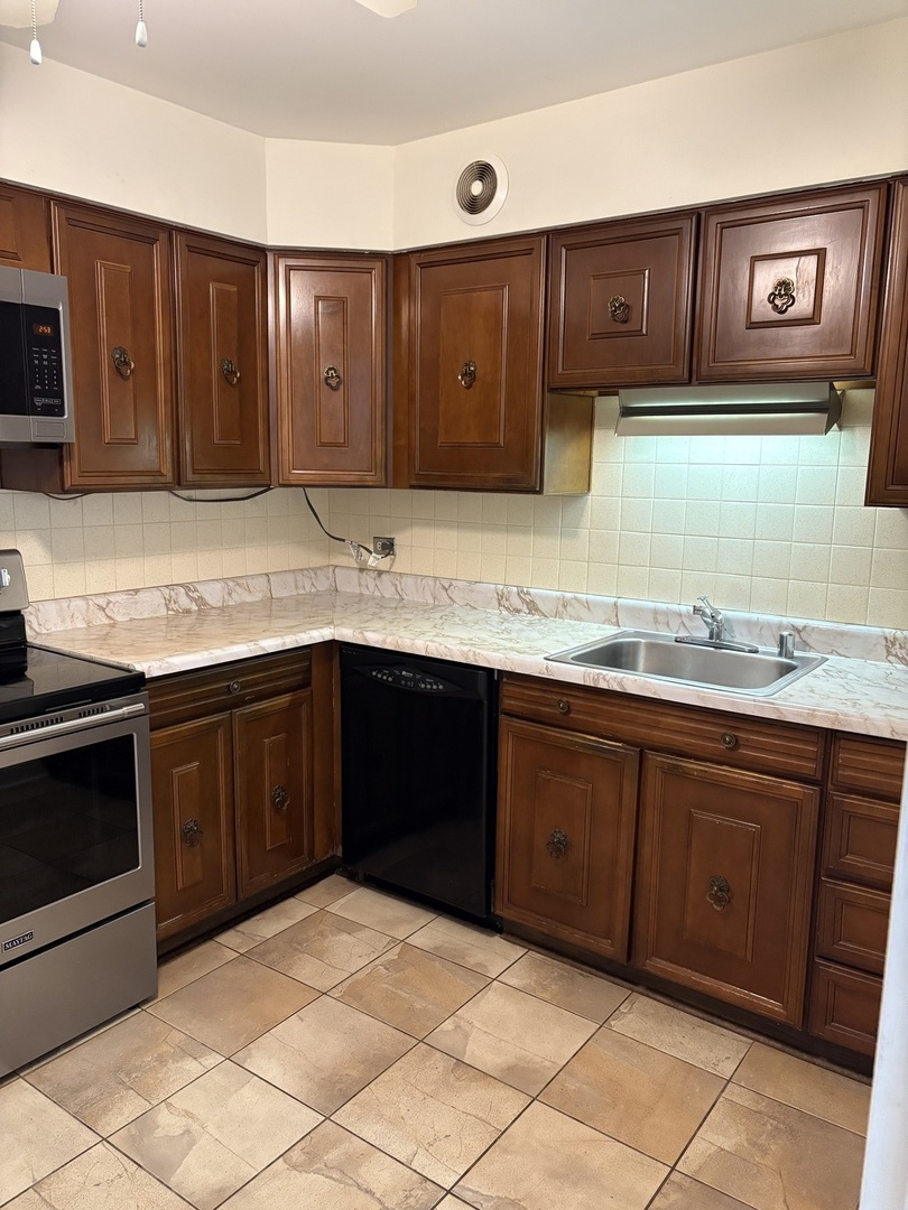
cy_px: 605
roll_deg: -0.2
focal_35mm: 26
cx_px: 454
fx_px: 909
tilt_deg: -11.2
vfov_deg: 67.3
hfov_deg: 53.1
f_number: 1.6
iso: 320
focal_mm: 5.96
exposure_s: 1/60
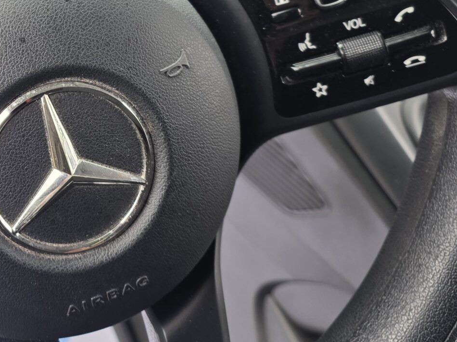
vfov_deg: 22.8
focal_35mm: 62
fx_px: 818
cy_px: 8
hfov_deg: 28.5
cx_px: -38
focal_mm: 6.25
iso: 64
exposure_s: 1/55.9
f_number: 1.7
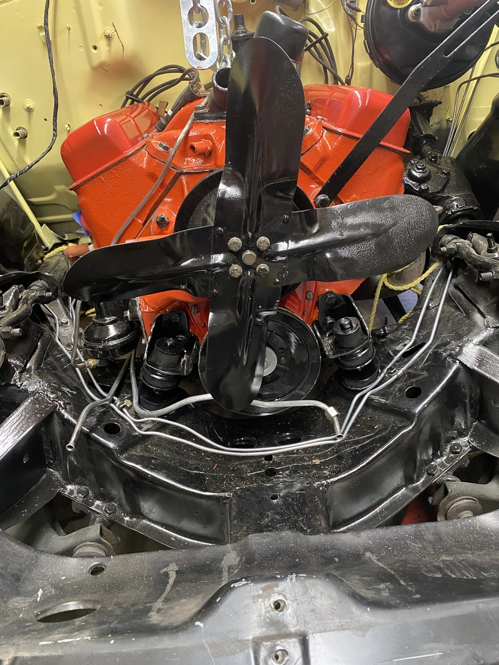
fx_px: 500
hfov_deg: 53.1
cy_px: 332
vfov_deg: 67.3
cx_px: 250
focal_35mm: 26
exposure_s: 1/40
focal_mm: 4.25
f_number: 1.8
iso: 400
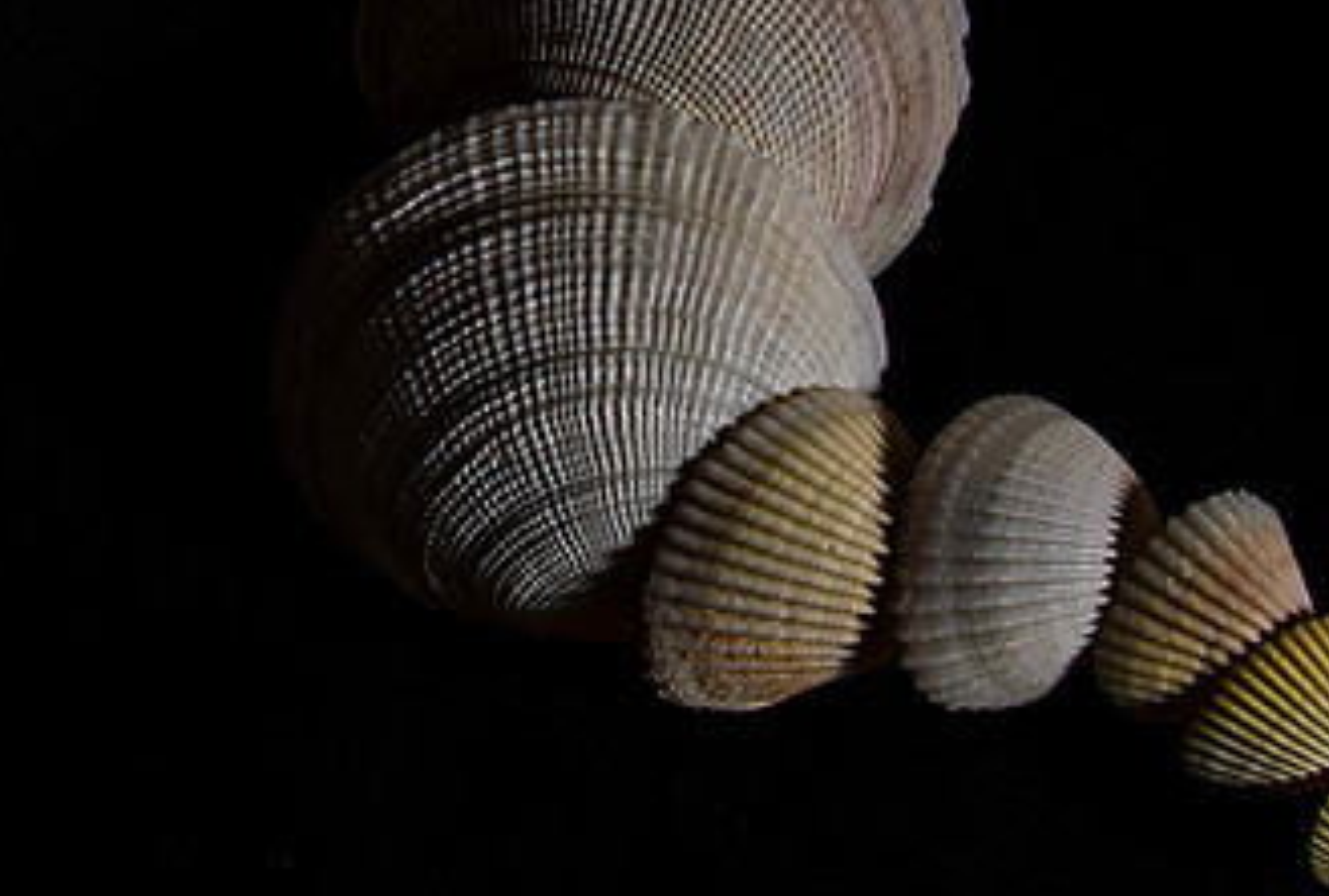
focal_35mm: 73
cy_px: 243
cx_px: 457
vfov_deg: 18.7
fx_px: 2705
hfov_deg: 27.5
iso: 200
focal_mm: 18
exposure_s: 3
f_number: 9
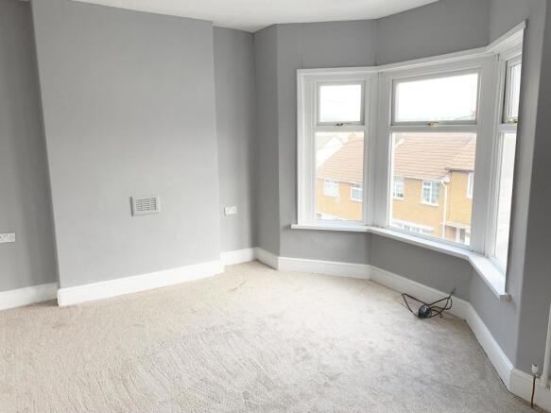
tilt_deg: -10.0
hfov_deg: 67.3
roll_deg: +0.7
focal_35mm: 26
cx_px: 276
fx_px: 414
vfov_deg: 53.0
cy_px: 206
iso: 25
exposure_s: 1/143
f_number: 1.8
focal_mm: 4.25
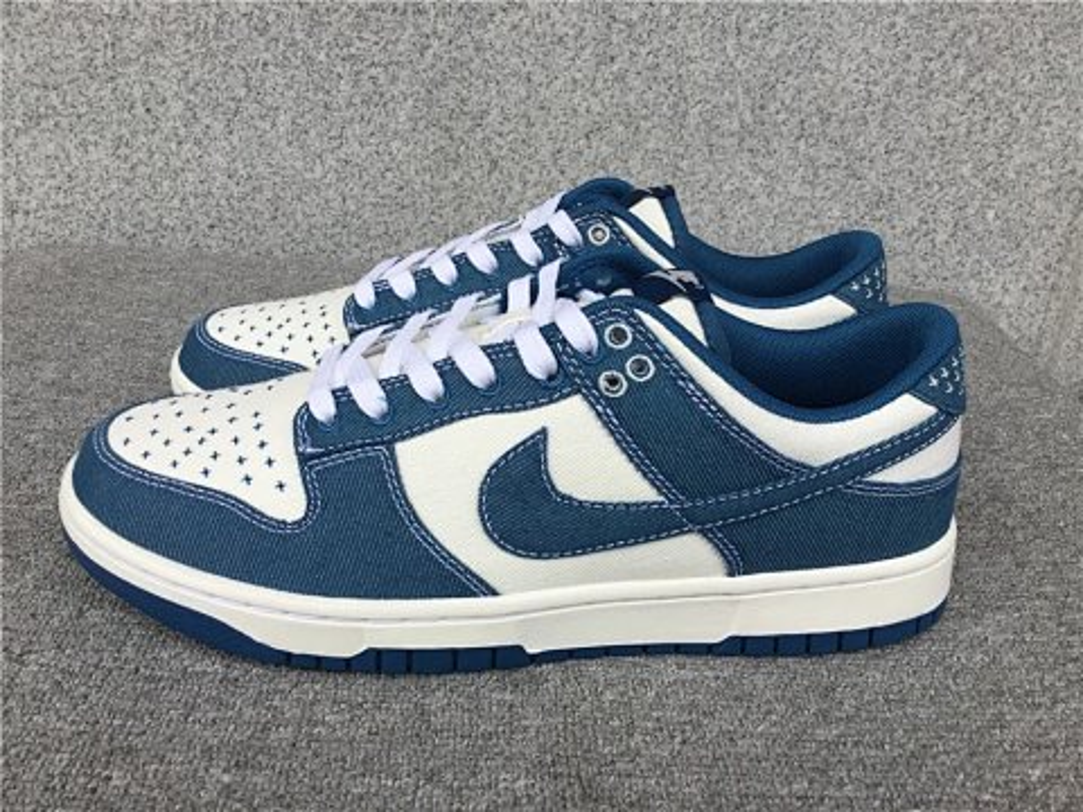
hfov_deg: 58.4
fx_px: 970
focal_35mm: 31
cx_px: 542
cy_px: 406
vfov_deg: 45.4
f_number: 2.4
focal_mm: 3.3
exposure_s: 1/197
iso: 25
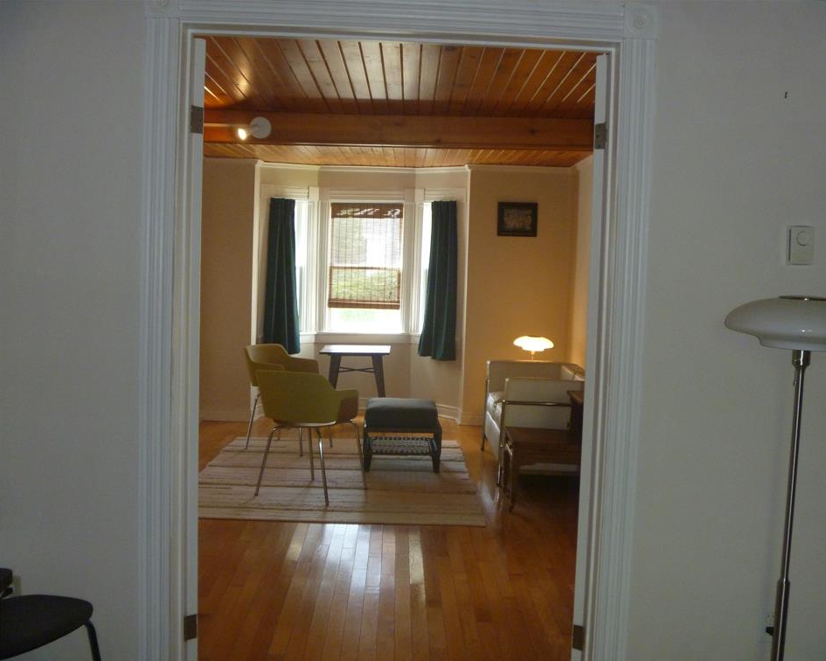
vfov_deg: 40.1
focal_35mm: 37
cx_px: 442
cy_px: 335
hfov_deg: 49.0
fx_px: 905
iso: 250
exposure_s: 1/30
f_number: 3.5
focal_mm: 6.3
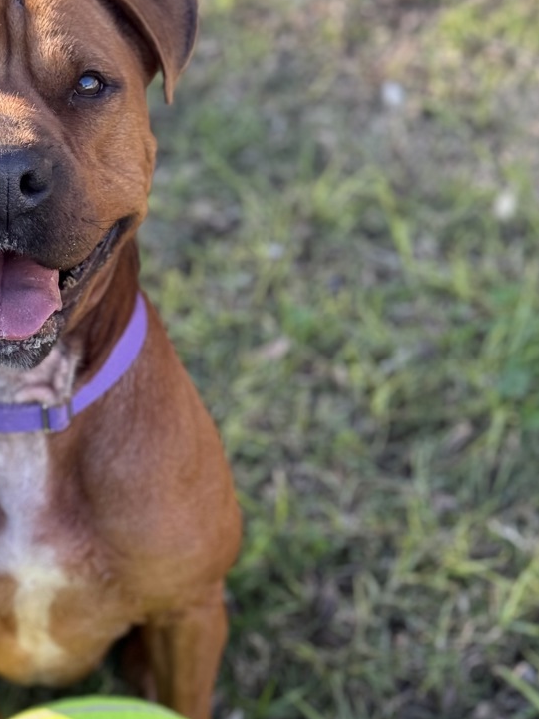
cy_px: 483
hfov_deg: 16.1
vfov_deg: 21.5
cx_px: 115
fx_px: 1889
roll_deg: -0.1
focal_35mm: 91
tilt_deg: -33.9
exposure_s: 1/413
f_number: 1.78
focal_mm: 6.76
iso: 80
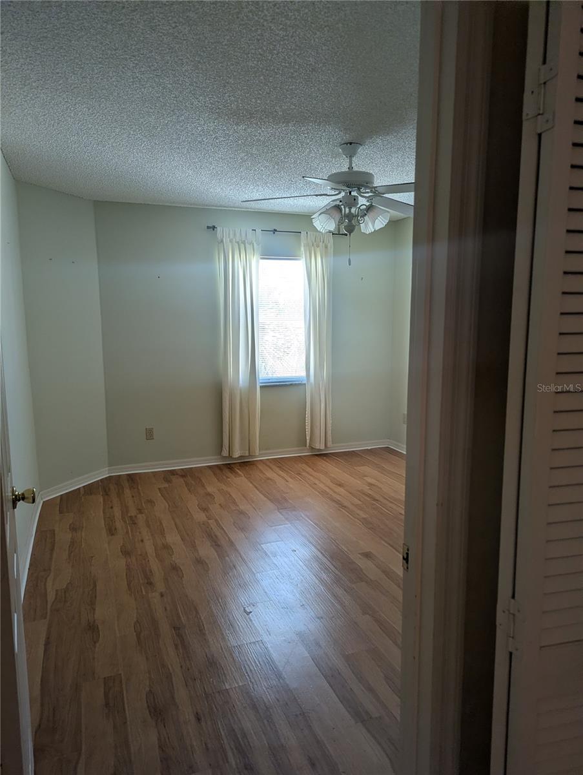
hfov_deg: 56.9
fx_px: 538
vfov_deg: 71.5
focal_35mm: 24
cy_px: 388
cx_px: 292
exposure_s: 1/68.9
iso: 57
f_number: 1.85
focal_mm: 6.81
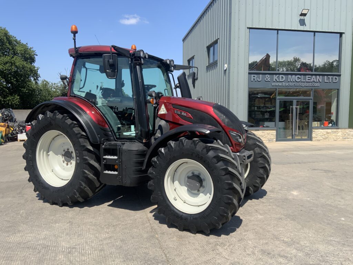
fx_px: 296
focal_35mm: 29
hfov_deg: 61.7
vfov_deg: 48.2
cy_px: 132
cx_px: 176
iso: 16
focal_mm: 3
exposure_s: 1/1412
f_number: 1.8
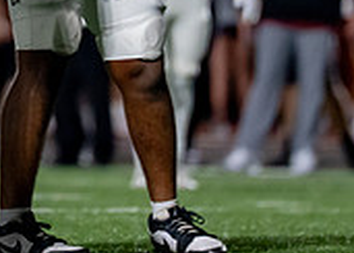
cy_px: -191
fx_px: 10331
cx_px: -150
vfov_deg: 1.4
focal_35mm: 1028
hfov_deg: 2.0
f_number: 2.8
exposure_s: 1/1250
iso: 3200
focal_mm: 200
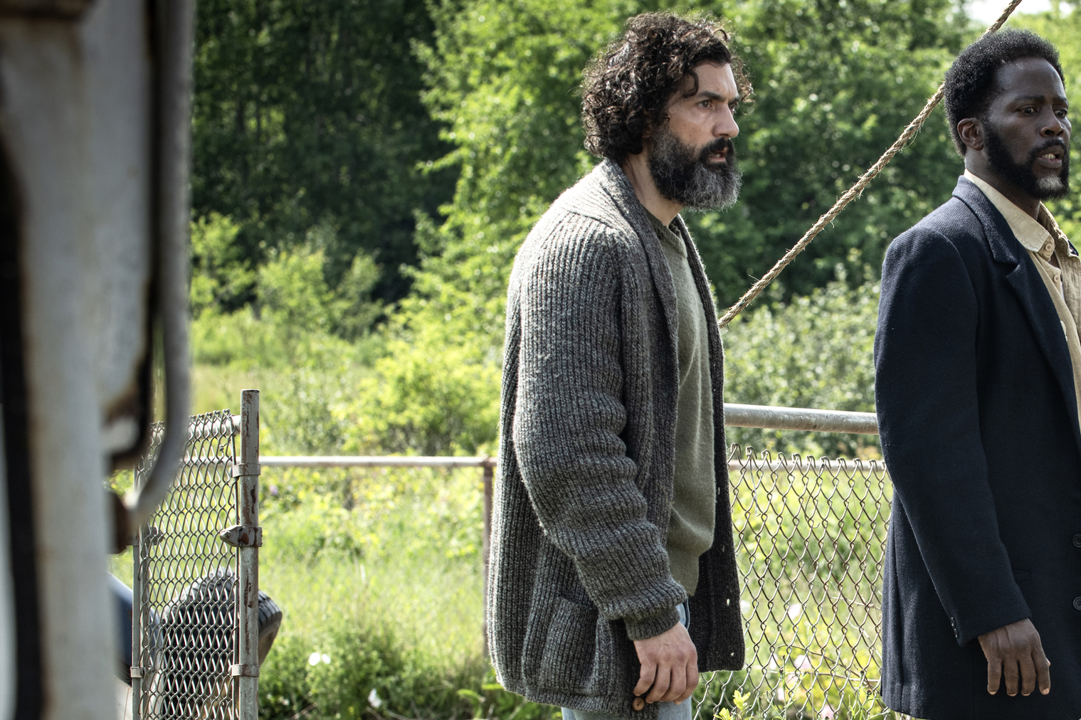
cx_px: 892
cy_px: 628
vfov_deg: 8.4
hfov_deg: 12.6
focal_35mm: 162
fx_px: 4863
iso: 200
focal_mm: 82
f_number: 5.6
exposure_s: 1/500
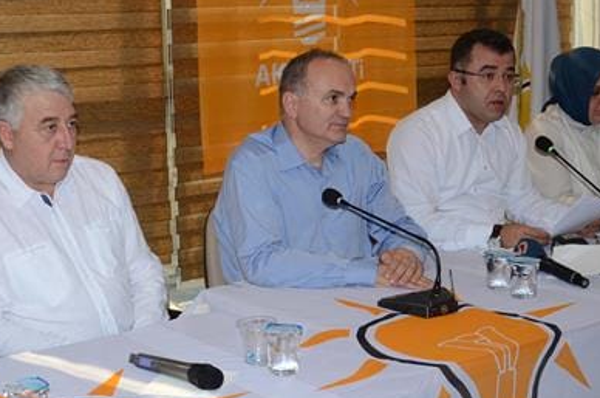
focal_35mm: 65
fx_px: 1082
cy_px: 184
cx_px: 247
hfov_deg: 30.9
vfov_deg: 20.8
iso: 200
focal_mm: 21
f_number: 3.8
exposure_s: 1/60
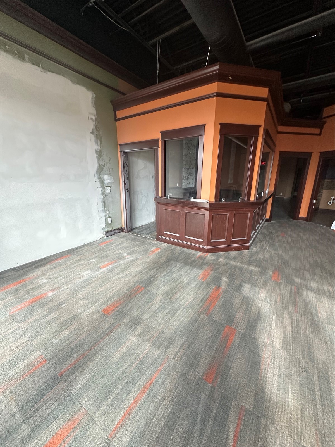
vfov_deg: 102.1
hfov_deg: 85.7
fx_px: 181
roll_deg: +0.5
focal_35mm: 14
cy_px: 224
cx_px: 168
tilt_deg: -15.3
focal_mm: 2.22
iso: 250
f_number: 2.2
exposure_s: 1/99
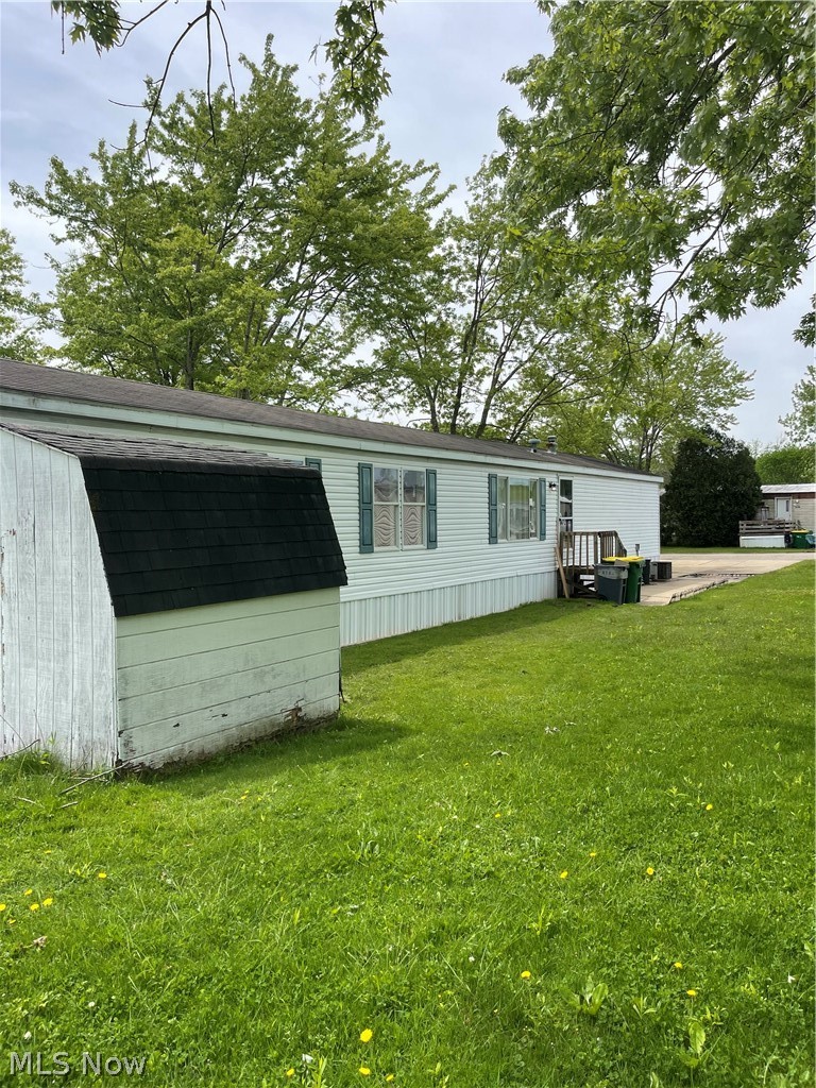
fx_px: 786
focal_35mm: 25
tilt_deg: -0.3
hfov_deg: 54.9
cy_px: 544
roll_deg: -1.1
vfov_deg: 69.4
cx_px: 408
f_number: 1.6
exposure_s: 1/2203
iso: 32
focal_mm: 5.1
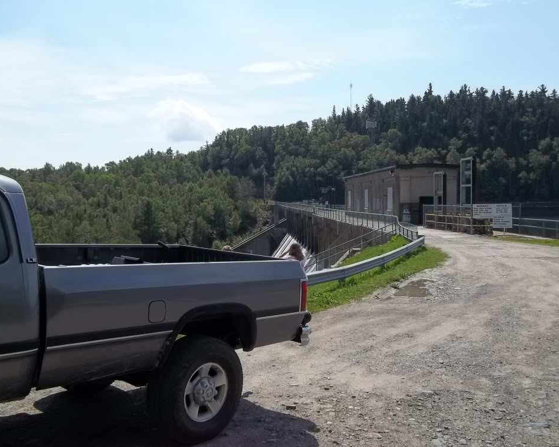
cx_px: 264
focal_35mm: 34
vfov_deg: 43.4
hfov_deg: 52.8
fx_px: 563
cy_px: 227
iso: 64
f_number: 8.8
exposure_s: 1/200
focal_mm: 5.7
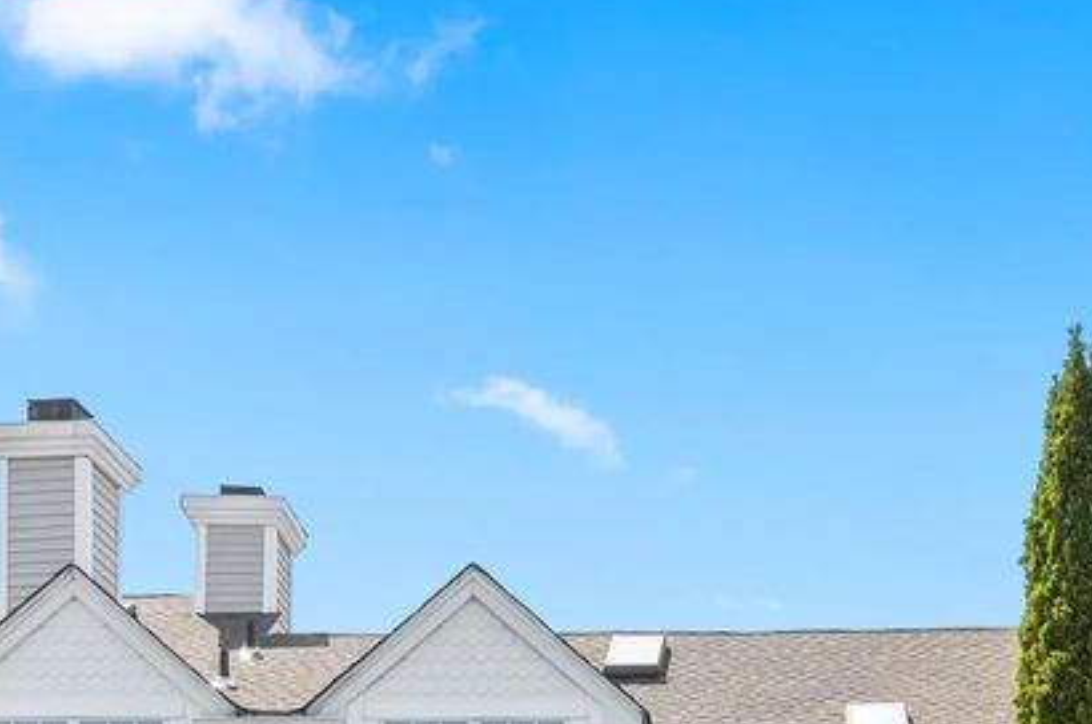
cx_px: 807
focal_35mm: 60
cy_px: 829
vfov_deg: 21.2
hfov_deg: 32.9
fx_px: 1817
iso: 400
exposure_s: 1/200
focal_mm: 24
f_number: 10
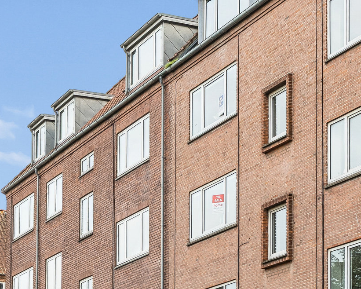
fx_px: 1026
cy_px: 194
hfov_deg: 19.8
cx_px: 259
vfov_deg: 16.0
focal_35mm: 96
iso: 400
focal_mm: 28
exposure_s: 1/160
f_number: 10
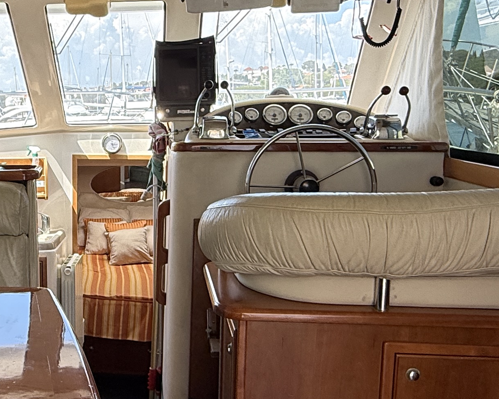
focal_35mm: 45
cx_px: 73
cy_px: 213
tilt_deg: -7.8
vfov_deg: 33.4
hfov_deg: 38.9
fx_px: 665
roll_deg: +0.9
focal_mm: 2.22
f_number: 2.2
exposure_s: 1/244
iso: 64
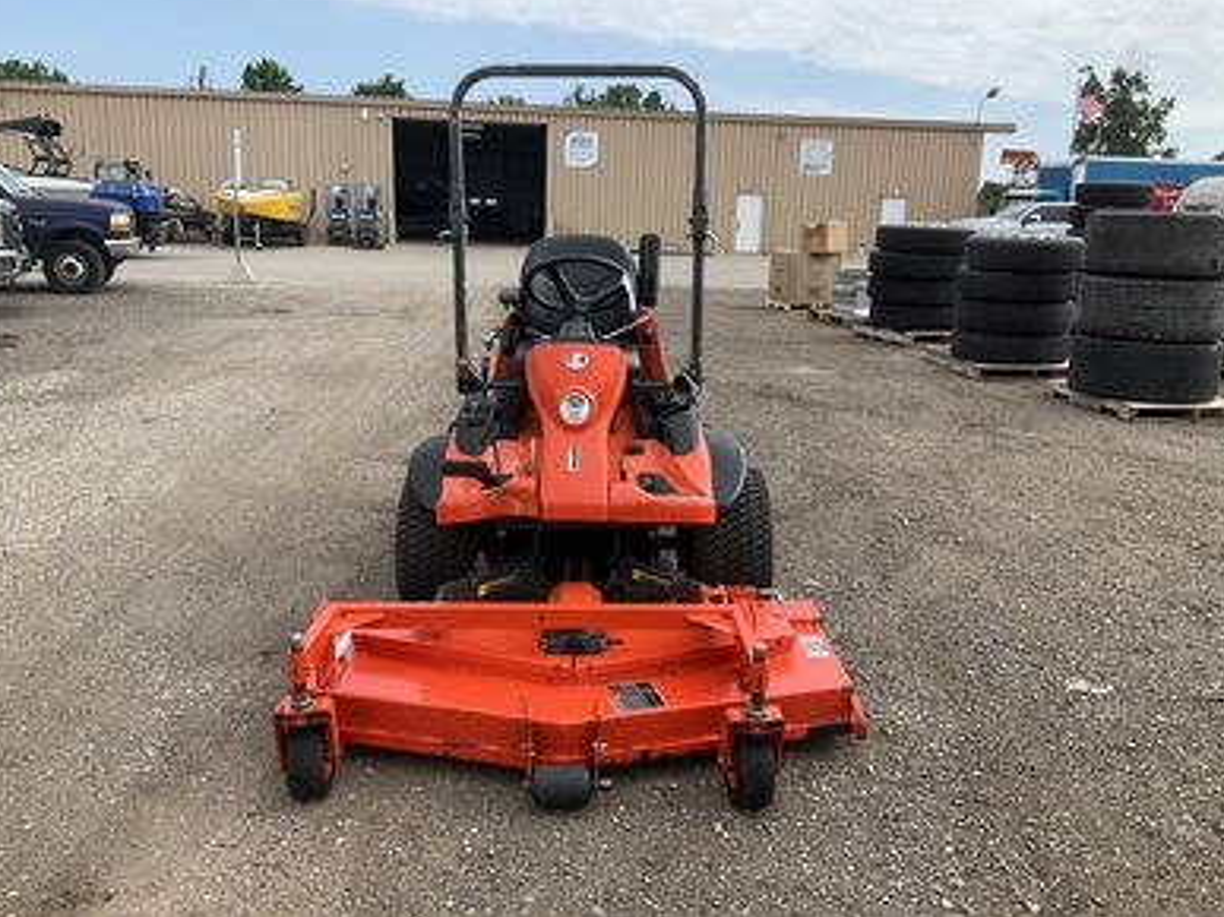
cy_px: 449
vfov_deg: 46.8
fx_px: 1060
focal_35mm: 30
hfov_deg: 60.0
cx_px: 607
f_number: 1.8
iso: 25
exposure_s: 1/883
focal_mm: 3
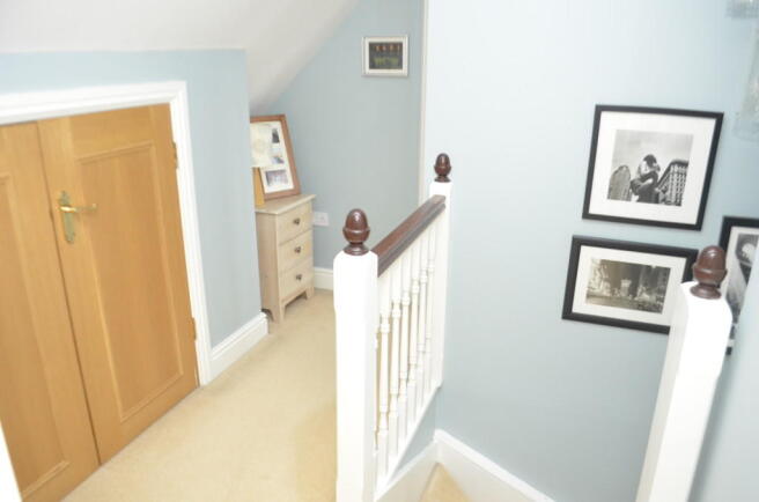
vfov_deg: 47.7
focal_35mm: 27
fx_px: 568
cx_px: 380
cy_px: 251
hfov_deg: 67.5
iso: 3200
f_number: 4
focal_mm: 18
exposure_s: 1/60
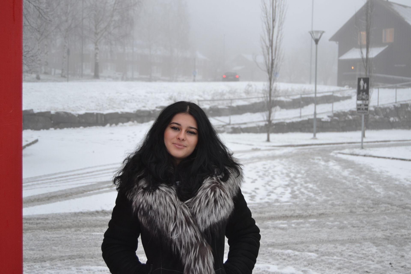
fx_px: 548
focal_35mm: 48
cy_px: 137
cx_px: 206
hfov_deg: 41.1
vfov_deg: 28.1
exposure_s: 1/100
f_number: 5
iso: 400
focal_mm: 32
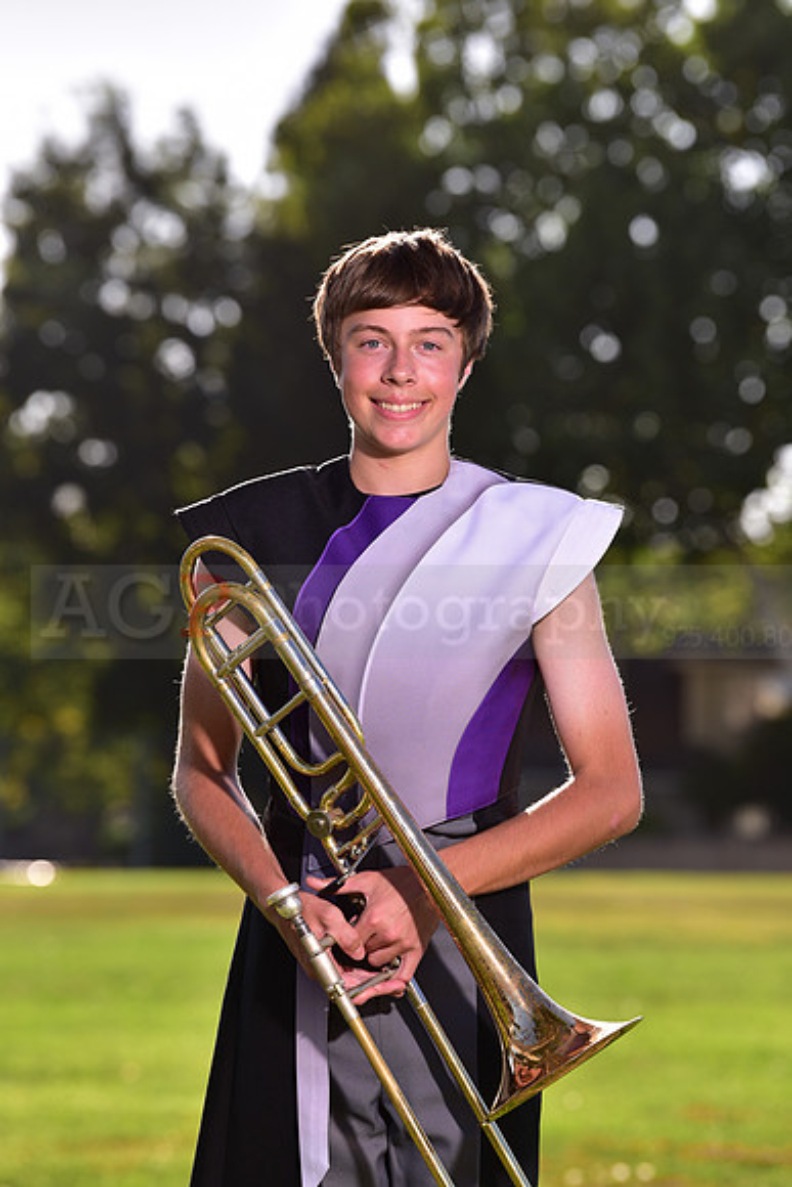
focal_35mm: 180
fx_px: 5936
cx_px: 396
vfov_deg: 11.4
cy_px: 594
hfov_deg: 7.6
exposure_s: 1/250
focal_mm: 180
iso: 80
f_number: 5.6
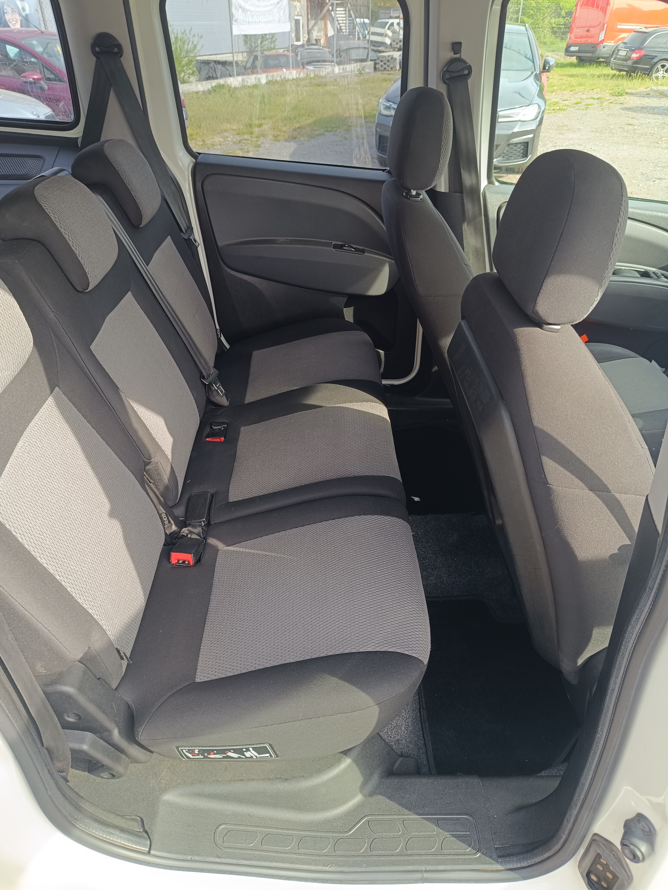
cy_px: 445
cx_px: 334
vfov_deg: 71.6
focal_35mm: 24
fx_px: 618
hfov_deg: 56.8
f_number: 1.88
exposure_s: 1/101
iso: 86
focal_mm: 5.59
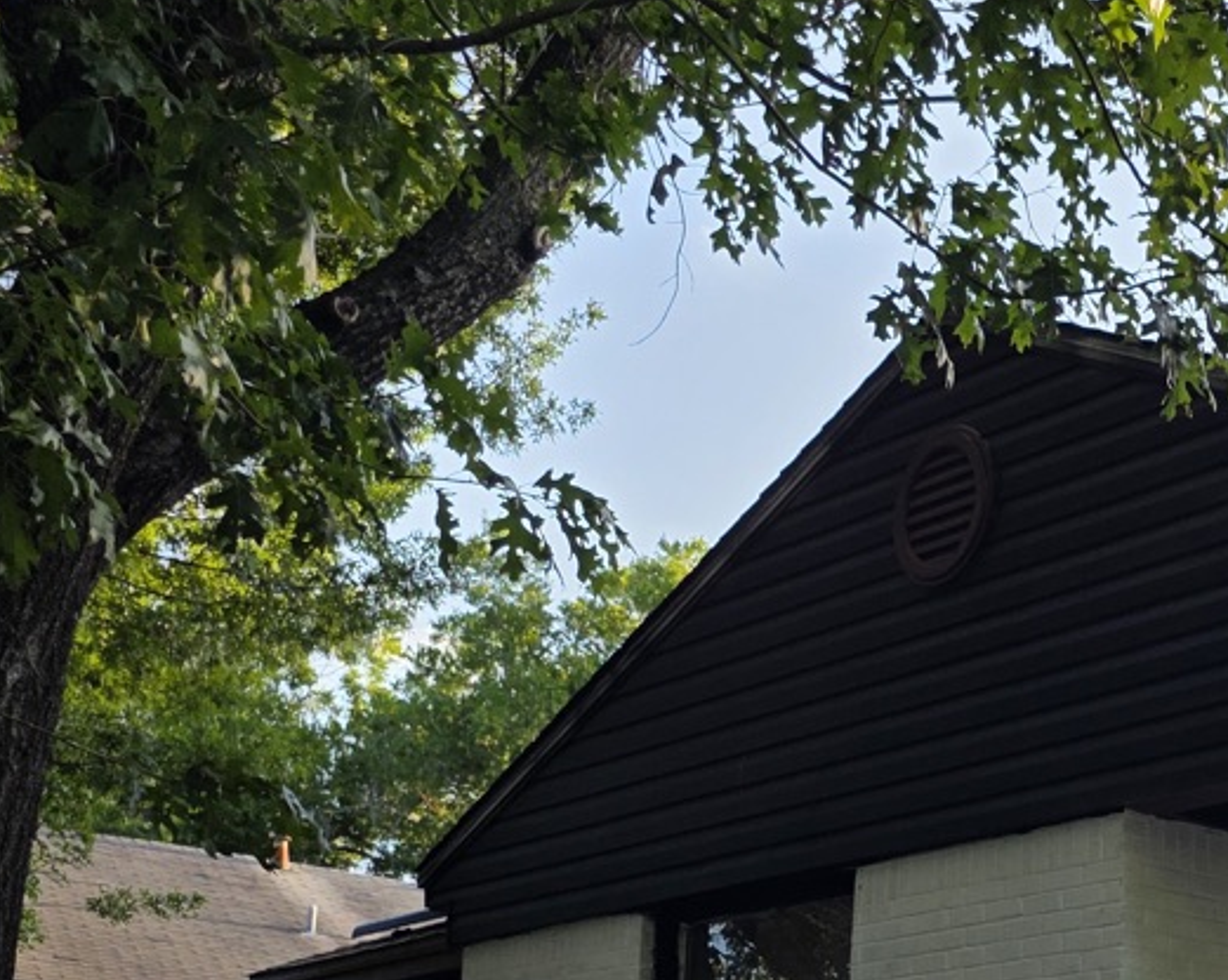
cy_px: 1114
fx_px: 2506
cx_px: 1381
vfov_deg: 20.9
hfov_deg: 25.4
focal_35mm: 69
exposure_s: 1/1465
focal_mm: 6.25
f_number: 1.7
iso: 80
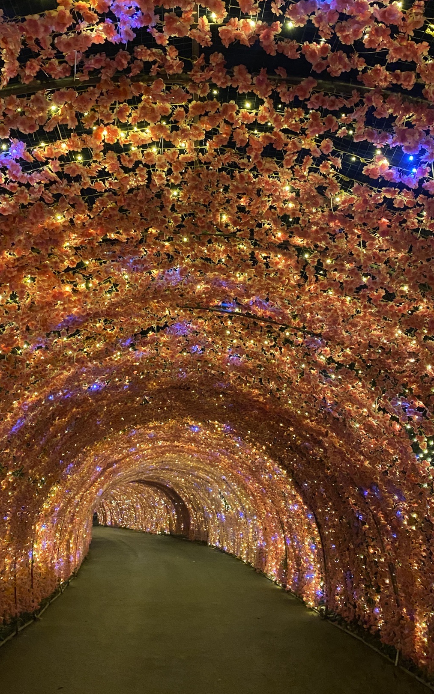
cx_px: 189
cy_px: 295
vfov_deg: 56.5
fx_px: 643
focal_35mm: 34
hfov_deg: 37.2
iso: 640
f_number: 1.8
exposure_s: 1/25
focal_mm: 4.25
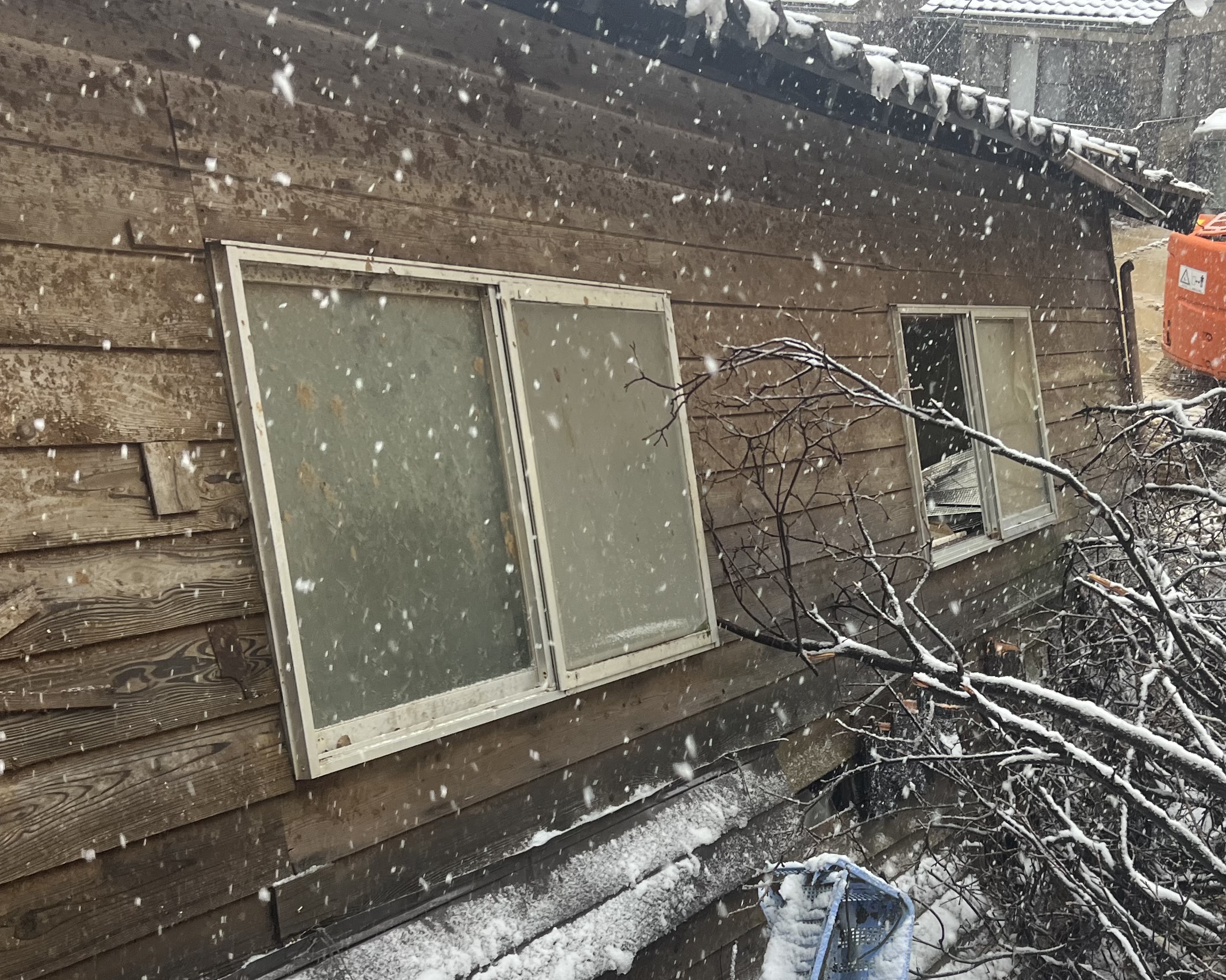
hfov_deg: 38.5
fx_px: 1741
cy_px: 662
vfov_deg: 31.2
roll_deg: -0.4
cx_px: 764
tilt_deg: -23.9
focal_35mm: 48
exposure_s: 1/121
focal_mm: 5.7
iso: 100
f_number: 1.5
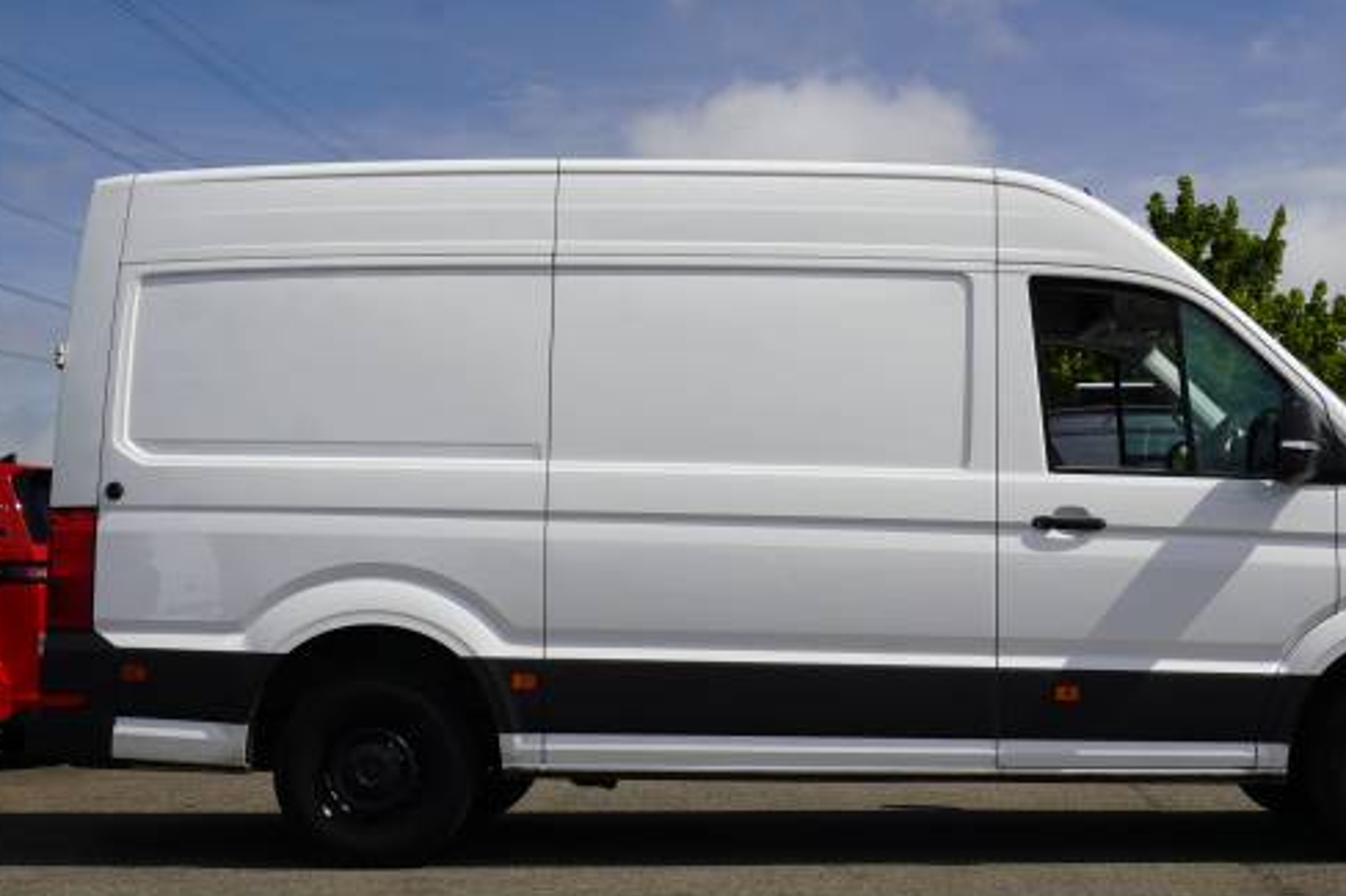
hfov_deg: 33.8
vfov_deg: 23.0
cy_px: 474
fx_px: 2205
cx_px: 819
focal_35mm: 59
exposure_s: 1/125
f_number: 11
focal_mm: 30
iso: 100
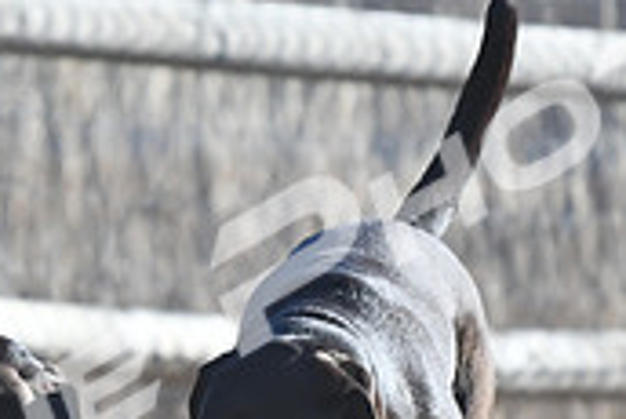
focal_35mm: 1009
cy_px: 410
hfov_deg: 2.0
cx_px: 11
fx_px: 17560
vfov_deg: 1.4
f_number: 2.8
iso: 280
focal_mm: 200
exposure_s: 1/4000
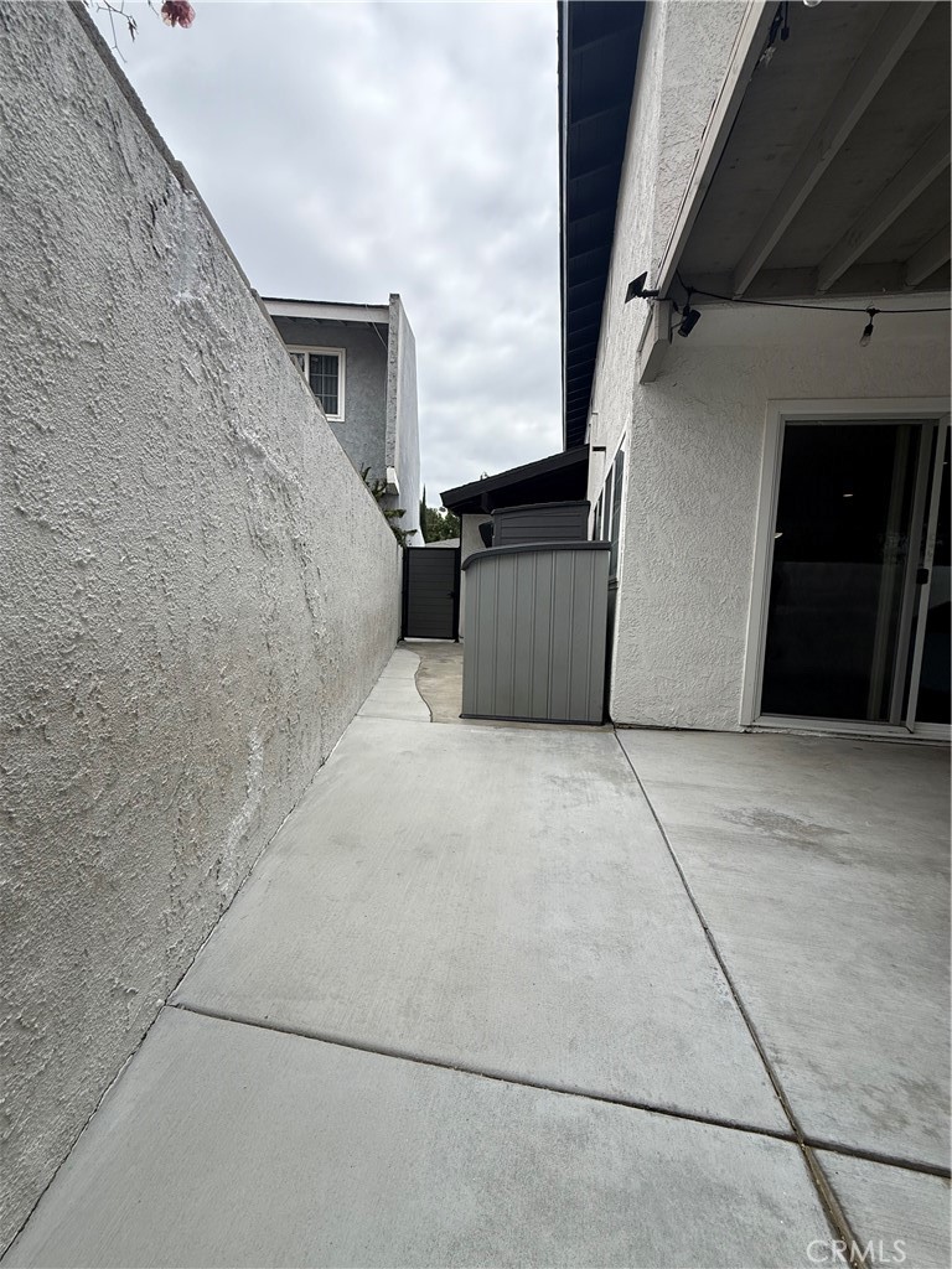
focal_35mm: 14
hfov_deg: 85.7
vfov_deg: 102.1
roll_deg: -3.3
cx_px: 476
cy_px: 634
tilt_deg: -3.0
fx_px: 513
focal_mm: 2.22
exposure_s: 1/1961
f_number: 2.2
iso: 64
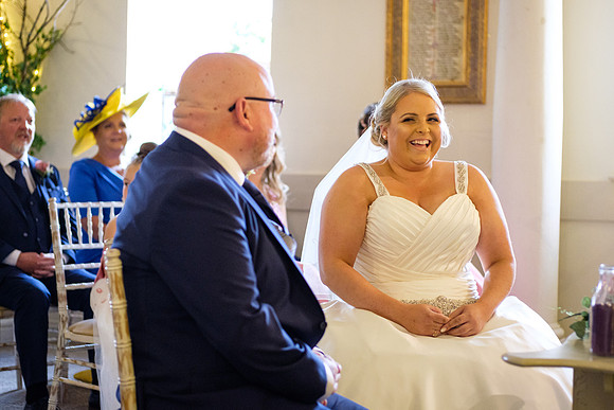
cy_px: 190
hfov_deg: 24.9
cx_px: 329
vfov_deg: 16.8
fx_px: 1389
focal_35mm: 81
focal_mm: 50
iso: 2000
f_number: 2
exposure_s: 1/160
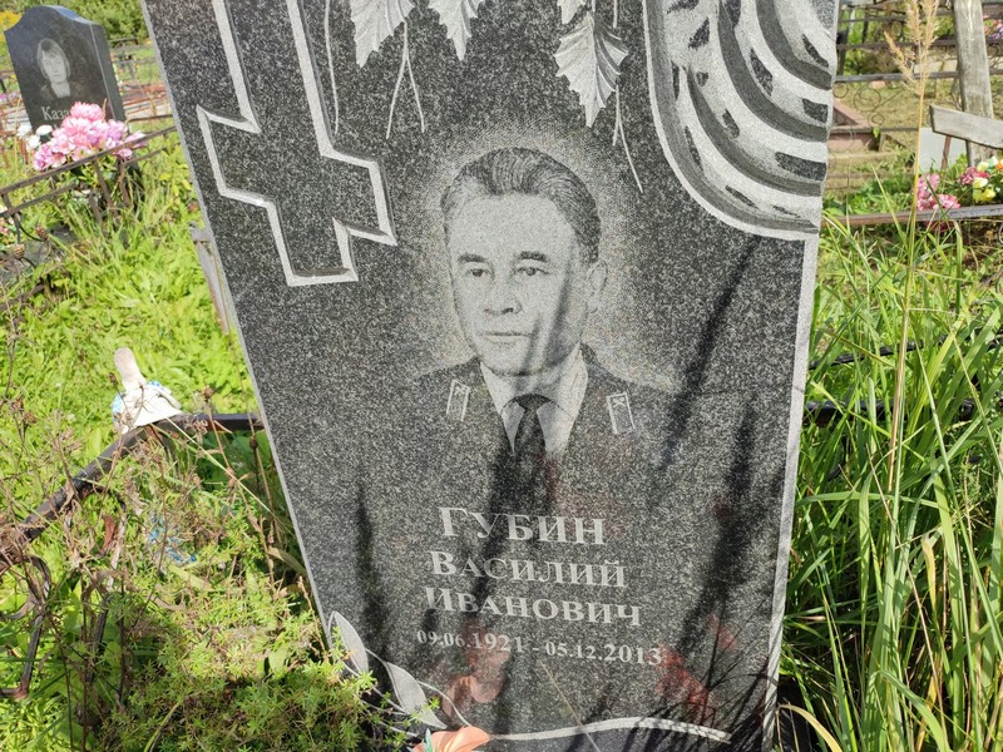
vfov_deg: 54.9
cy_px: 376
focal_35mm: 25
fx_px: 724
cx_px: 502
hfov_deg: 69.4
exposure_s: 1/578
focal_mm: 6.04
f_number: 1.9
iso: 50
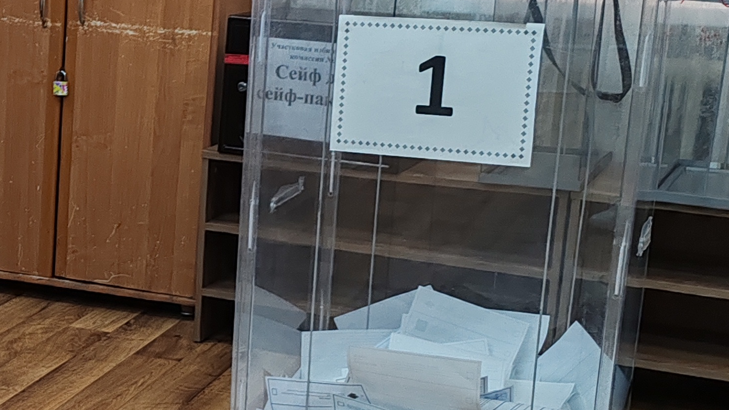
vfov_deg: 14.9
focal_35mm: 81
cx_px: -1
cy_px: 255
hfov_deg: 25.0
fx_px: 1566
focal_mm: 6.12
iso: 640
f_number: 1.9
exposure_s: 1/100
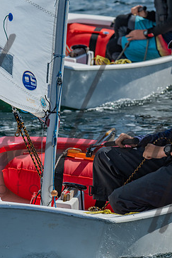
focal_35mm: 382
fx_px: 2735
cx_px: 120
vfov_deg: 5.4
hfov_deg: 3.6
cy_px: 95
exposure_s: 1/640
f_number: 8
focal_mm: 185
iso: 100
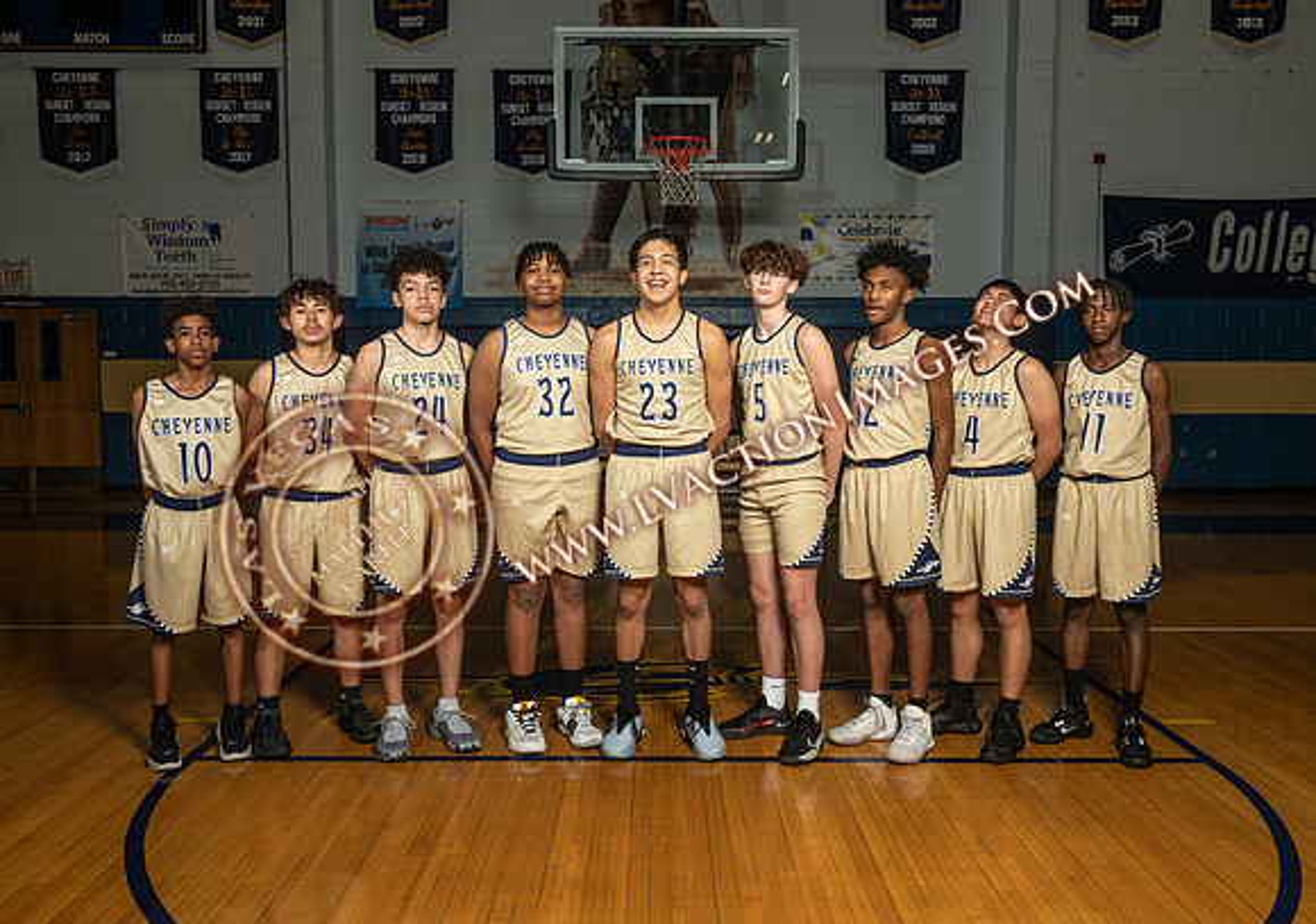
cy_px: 460
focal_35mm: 30
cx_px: 650
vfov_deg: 44.4
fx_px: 1133
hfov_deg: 60.3
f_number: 7.1
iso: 125
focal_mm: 29
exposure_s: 1/125
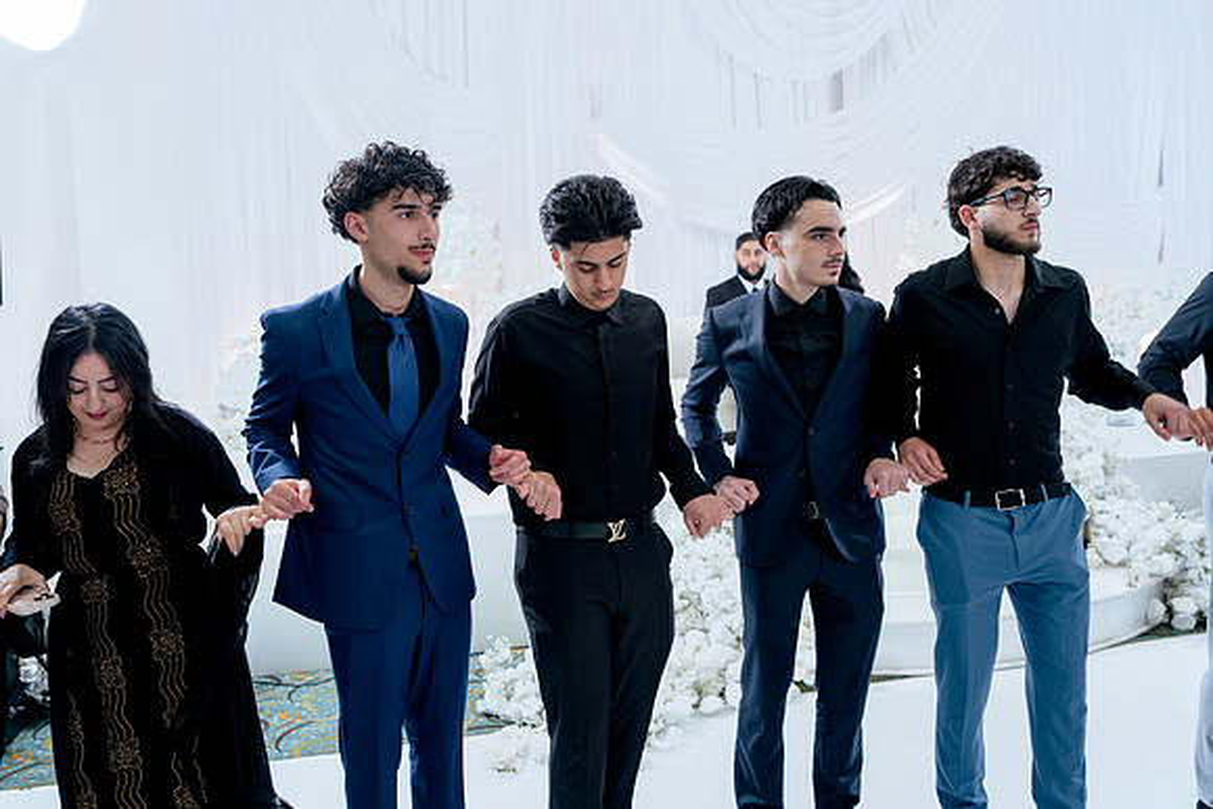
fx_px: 944
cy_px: 404
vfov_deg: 46.4
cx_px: 606
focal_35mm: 28
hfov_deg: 65.5
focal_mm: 28
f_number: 2.8
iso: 800
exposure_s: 1/160
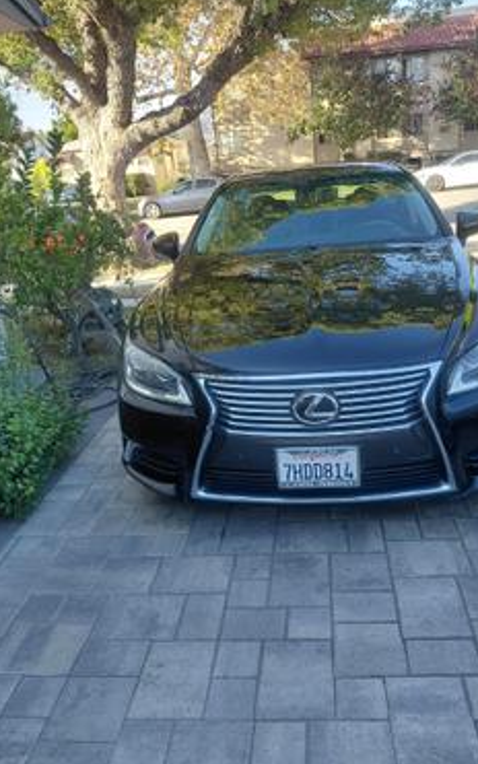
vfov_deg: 68.4
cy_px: 381
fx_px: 563
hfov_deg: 45.8
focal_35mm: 27
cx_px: 284
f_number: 1.8
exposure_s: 1/180
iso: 50
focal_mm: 4.69
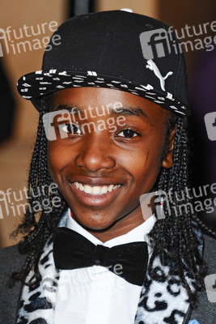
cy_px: 162
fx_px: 1618
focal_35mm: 180
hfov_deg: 7.6
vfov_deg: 11.4
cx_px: 108
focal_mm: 120
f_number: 4.5
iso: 320
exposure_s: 1/200
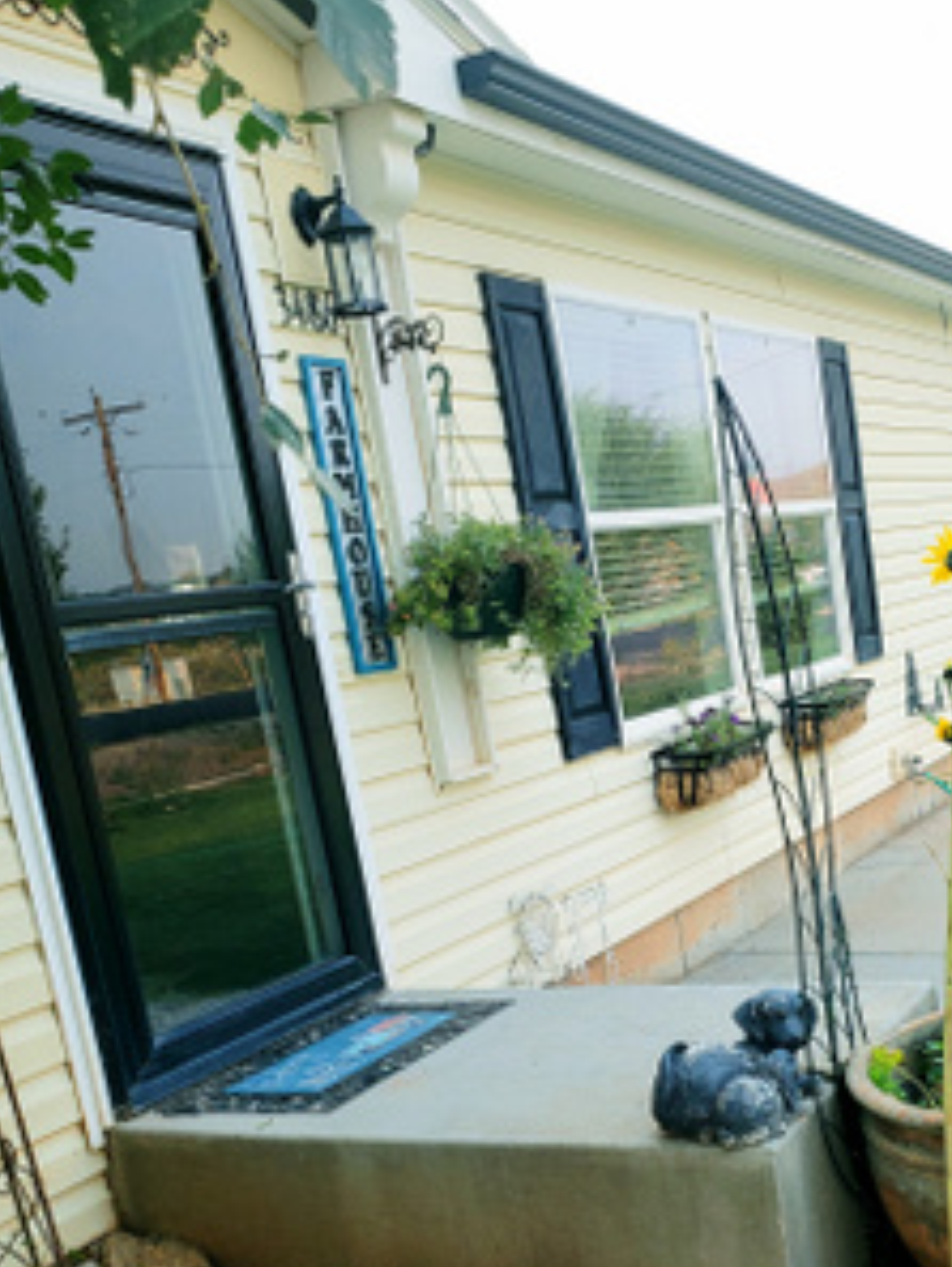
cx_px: 726
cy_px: 917
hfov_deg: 33.6
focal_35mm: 42
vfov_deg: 43.6
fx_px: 1539
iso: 50
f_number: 2.4
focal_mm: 4.3
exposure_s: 1/410
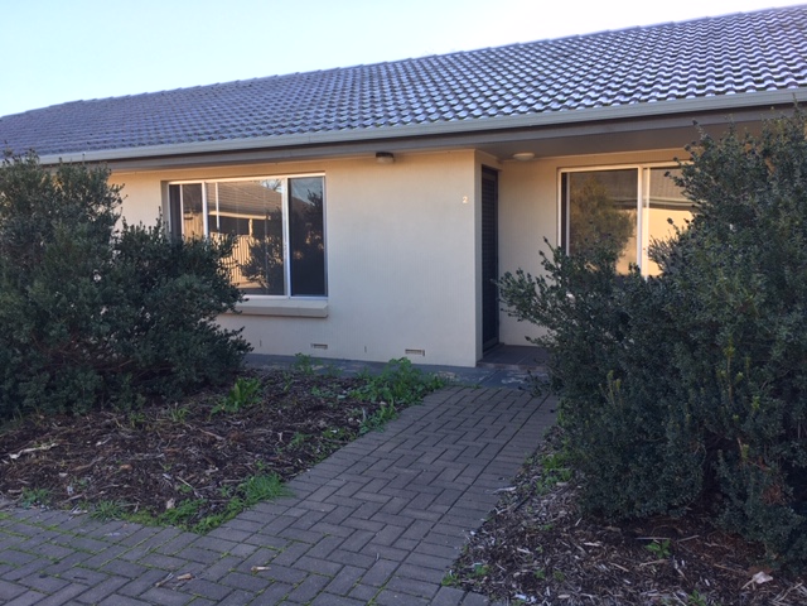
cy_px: 303
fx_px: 676
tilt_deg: -4.3
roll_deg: +1.1
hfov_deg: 61.7
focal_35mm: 29
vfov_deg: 48.2
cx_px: 404
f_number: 2.2
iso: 25
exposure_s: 1/112
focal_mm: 4.15
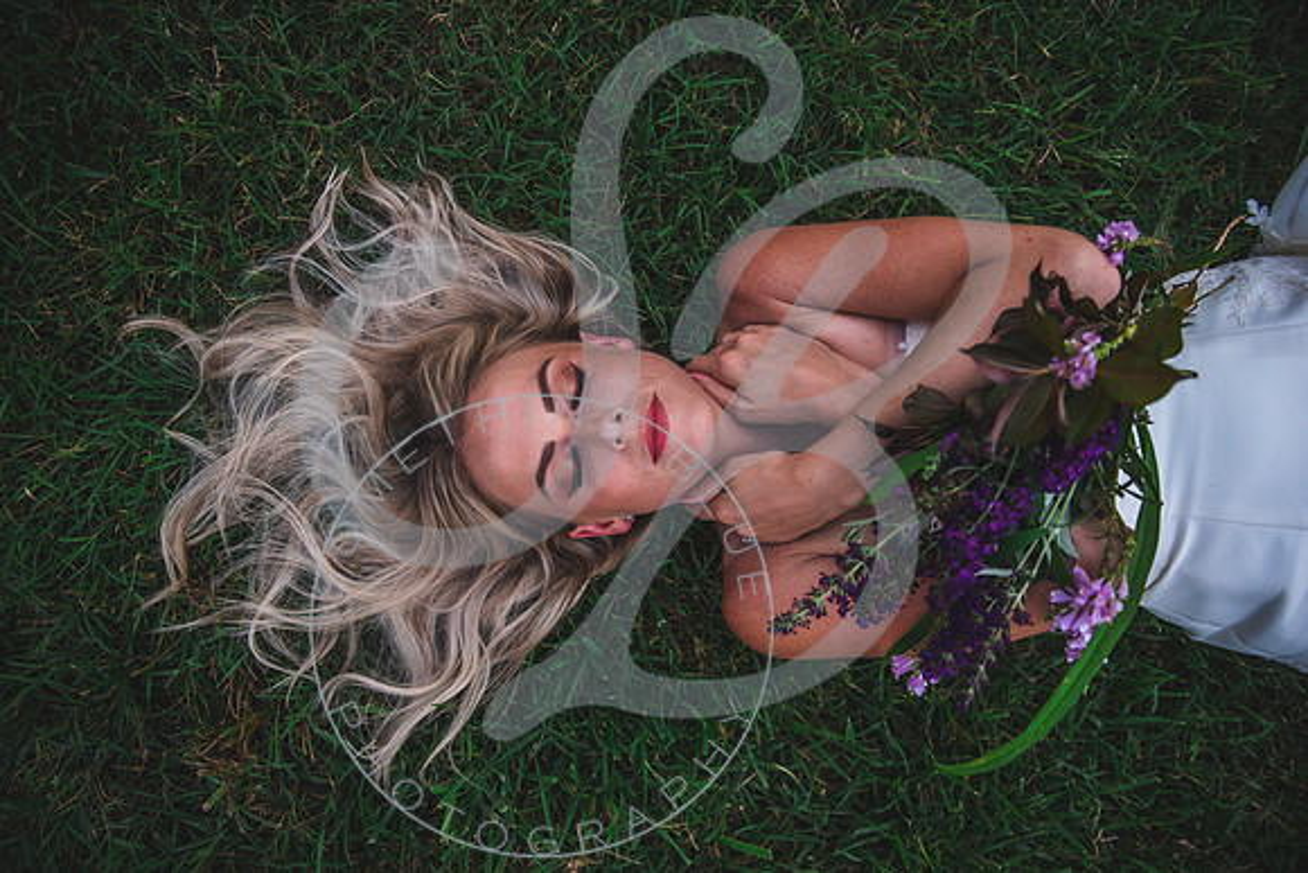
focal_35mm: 25
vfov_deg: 52.0
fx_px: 895
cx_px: 644
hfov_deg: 72.3
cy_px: 437
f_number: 2.8
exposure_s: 1/125
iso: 640
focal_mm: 24
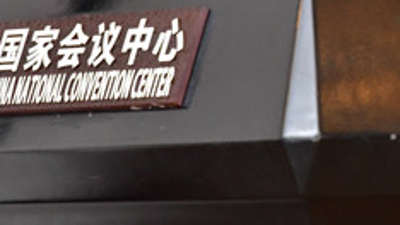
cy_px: -224
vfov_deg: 3.5
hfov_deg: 6.2
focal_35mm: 347
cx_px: 499
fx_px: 3683
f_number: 5.6
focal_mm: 65
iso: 1600
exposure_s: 1/125
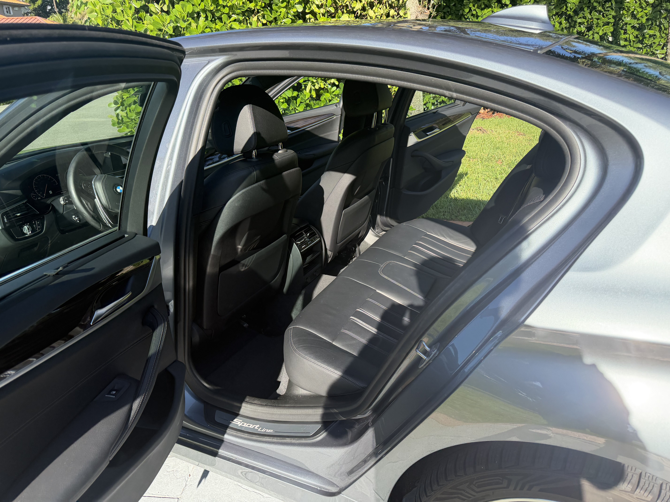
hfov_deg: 71.6
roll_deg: +1.2
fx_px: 465
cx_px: 335
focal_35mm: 24
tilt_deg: -21.3
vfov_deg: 56.8
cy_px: 251
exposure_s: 1/1385
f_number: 1.78
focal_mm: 6.76
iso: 100
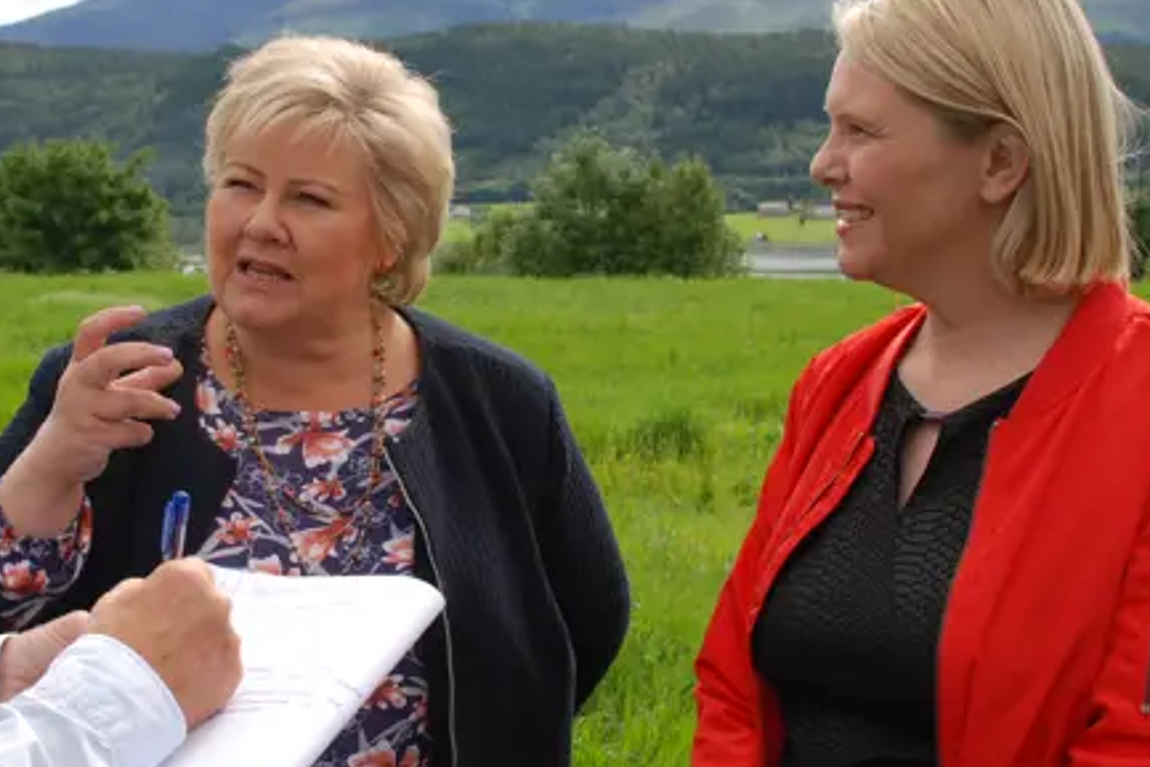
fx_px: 2045
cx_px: 367
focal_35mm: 64
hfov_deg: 31.1
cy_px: 391
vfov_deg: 21.3
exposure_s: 1/200
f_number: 7.1
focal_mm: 24
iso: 100
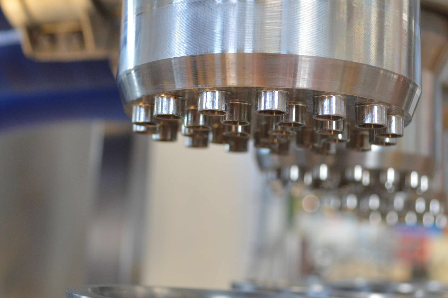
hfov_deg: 32.7
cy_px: 99
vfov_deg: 22.1
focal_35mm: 61
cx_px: 154
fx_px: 758
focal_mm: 22
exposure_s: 1/80
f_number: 4.5
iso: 400
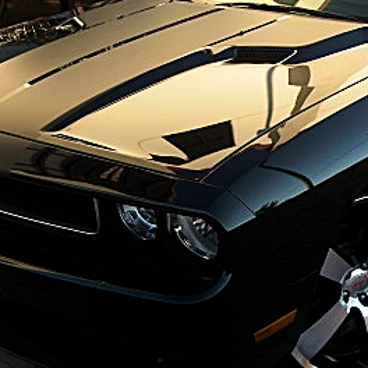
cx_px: 261
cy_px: 151
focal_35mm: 77
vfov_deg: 22.4
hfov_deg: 22.3
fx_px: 926
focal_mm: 6.3
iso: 50
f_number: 2.8
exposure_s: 1/125
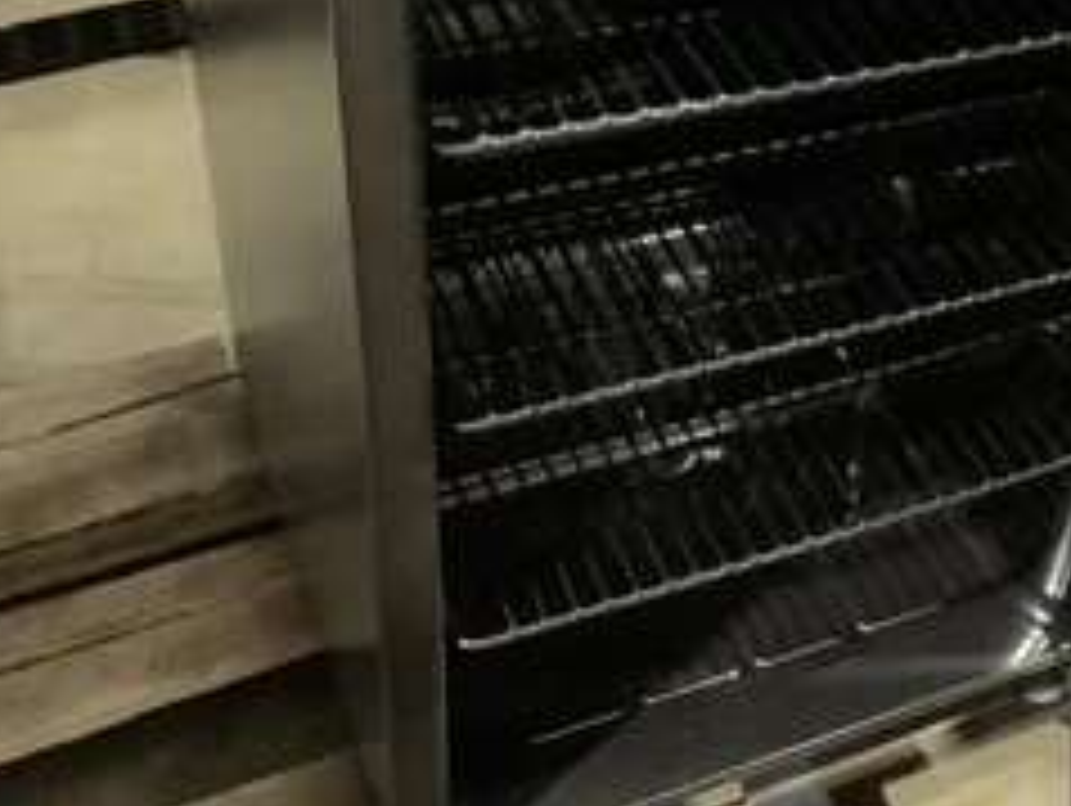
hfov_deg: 35.8
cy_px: 266
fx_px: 1610
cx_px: 828
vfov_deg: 27.9
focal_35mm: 52
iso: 640
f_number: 2.4
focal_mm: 3.3
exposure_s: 1/24
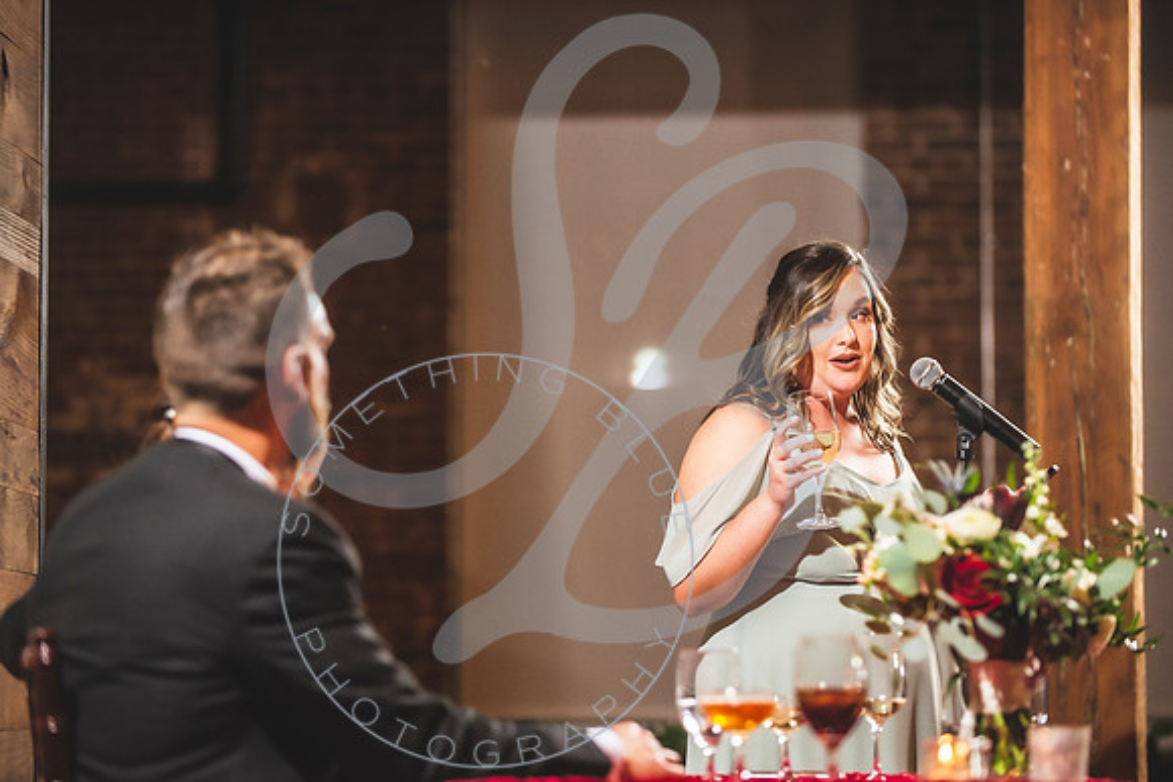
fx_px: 4453
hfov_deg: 15.0
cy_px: 391
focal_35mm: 137
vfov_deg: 10.0
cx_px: 586
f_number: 2.8
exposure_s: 1/160
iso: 800
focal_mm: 125
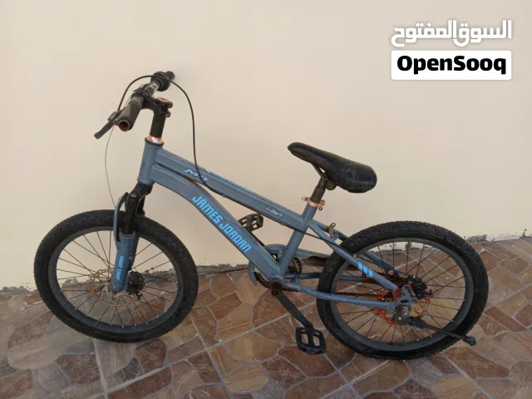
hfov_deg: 67.3
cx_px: 266
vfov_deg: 53.1
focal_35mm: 26
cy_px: 200
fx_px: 400
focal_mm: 3.98
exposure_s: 1/286
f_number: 1.8
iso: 20
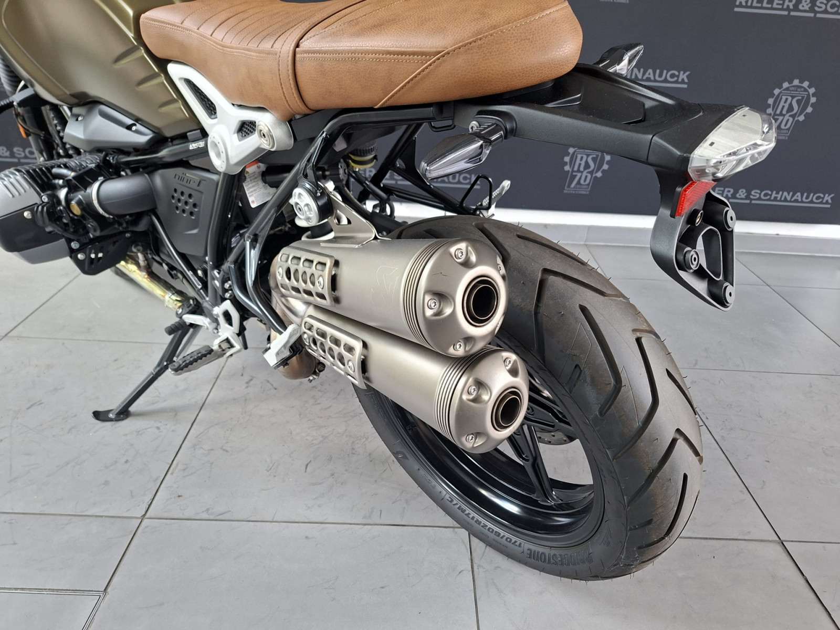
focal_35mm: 23
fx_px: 558
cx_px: 420
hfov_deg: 73.9
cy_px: 315
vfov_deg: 58.9
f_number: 1.8
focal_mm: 5.54
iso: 250
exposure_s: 1/100
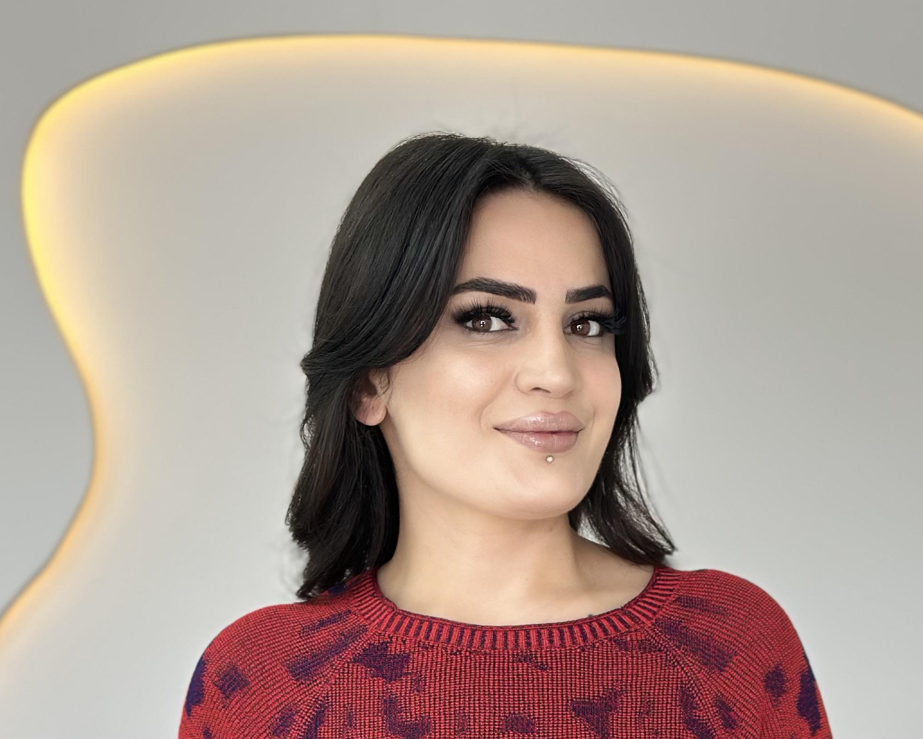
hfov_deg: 20.8
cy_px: 804
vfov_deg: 16.3
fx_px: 2514
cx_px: 588
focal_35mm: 92
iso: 64
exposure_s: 1/119
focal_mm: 6.86
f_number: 1.78
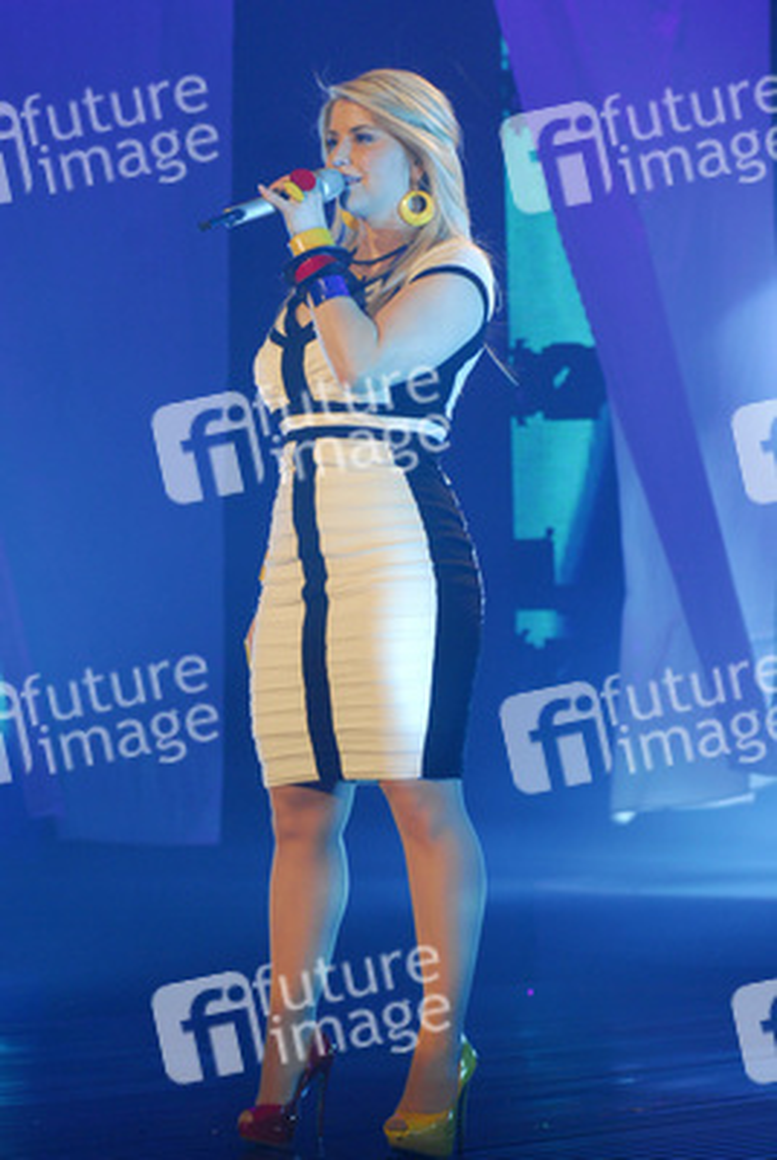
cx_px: 388
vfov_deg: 17.0
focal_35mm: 120
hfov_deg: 11.5
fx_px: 3871
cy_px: 580
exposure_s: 1/60
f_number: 5.6
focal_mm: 80
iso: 1000
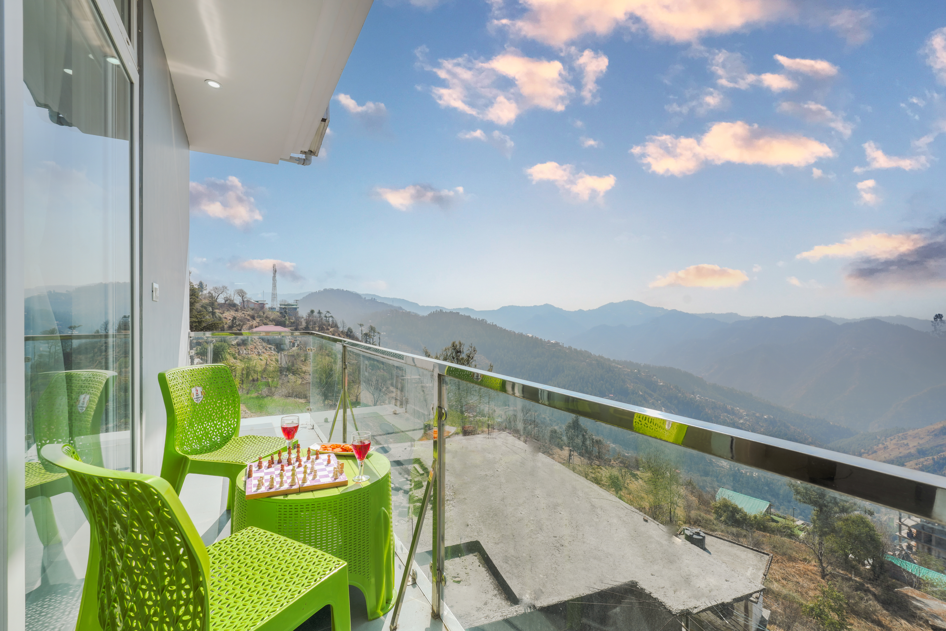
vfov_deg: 73.7
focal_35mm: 16
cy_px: 316
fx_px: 420
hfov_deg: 96.7
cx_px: 473
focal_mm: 16
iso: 160
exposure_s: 1/80
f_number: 9
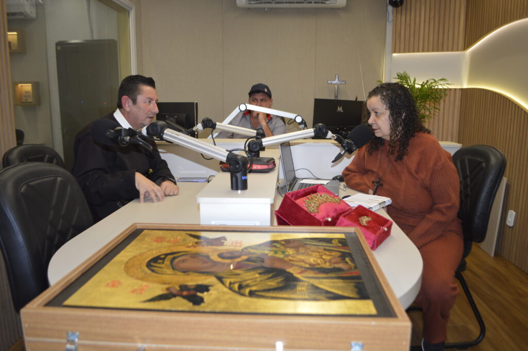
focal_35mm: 27
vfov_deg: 47.9
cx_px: 264
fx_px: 396
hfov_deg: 67.4
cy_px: 176
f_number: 4
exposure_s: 1/60
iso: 400
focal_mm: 18
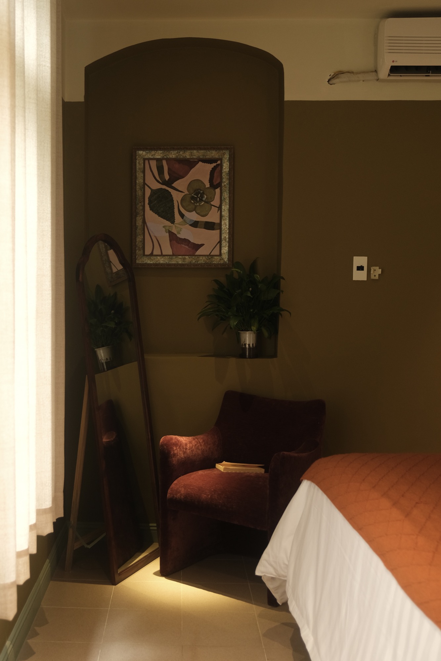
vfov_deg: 54.4
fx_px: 643
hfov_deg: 37.8
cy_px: 330
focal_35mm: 35
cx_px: 220
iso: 640
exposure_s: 1/60
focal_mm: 23.4
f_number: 2.8
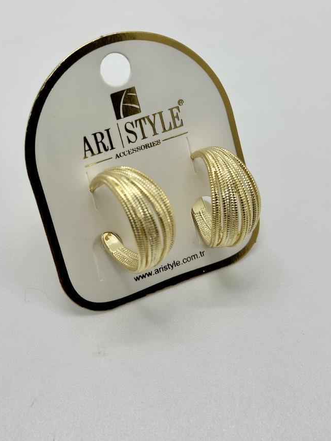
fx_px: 726
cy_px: 187
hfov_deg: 25.7
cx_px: 153
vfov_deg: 33.7
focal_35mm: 57
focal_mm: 6.86
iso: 50
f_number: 1.78
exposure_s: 1/217
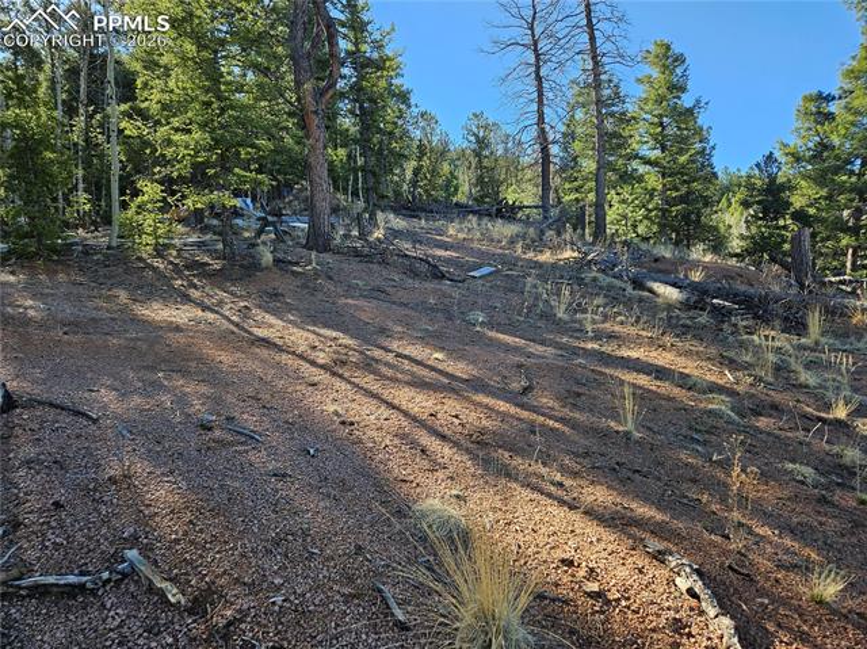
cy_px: 324
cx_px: 434
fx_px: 576
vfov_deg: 58.8
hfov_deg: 74.0
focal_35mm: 23
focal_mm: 5.4
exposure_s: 1/400
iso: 25
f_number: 1.8
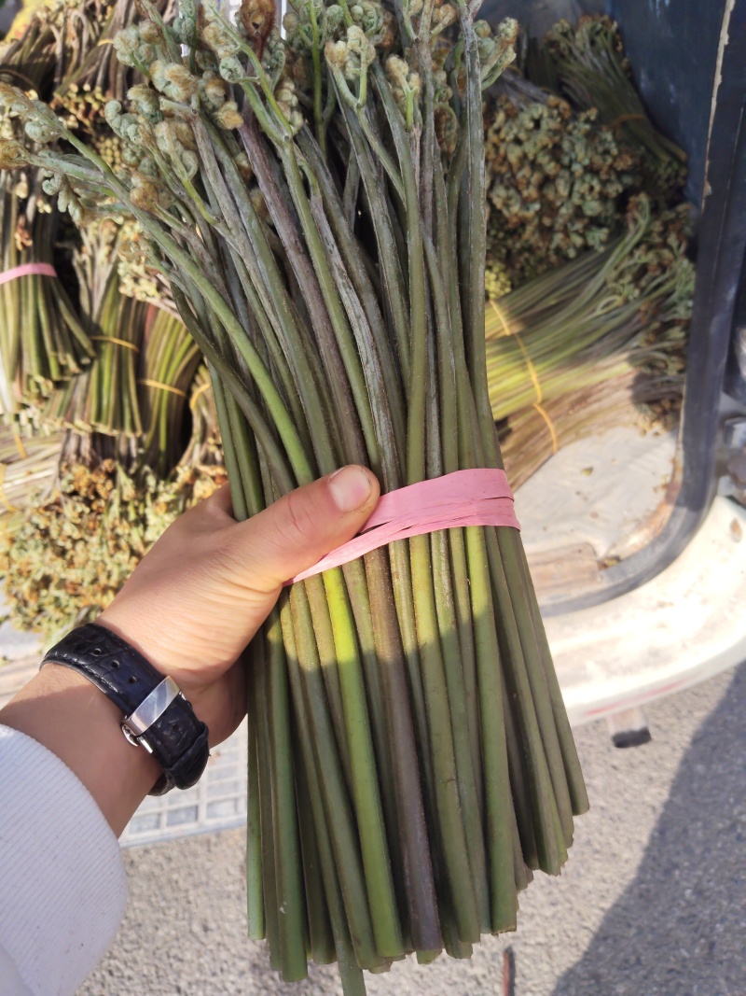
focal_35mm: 27
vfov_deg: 65.3
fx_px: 776
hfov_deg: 51.3
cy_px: 498
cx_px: 373
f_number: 1.8
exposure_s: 1/900
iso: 256
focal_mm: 4.05
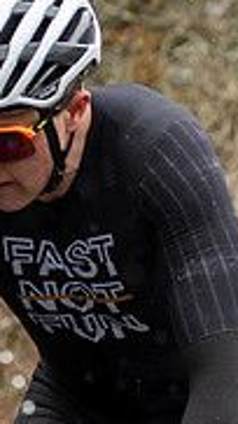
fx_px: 6098
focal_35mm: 542
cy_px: 268
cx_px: 314
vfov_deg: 4.0
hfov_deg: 2.2
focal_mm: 70
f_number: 3.5
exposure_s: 1/1000
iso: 800
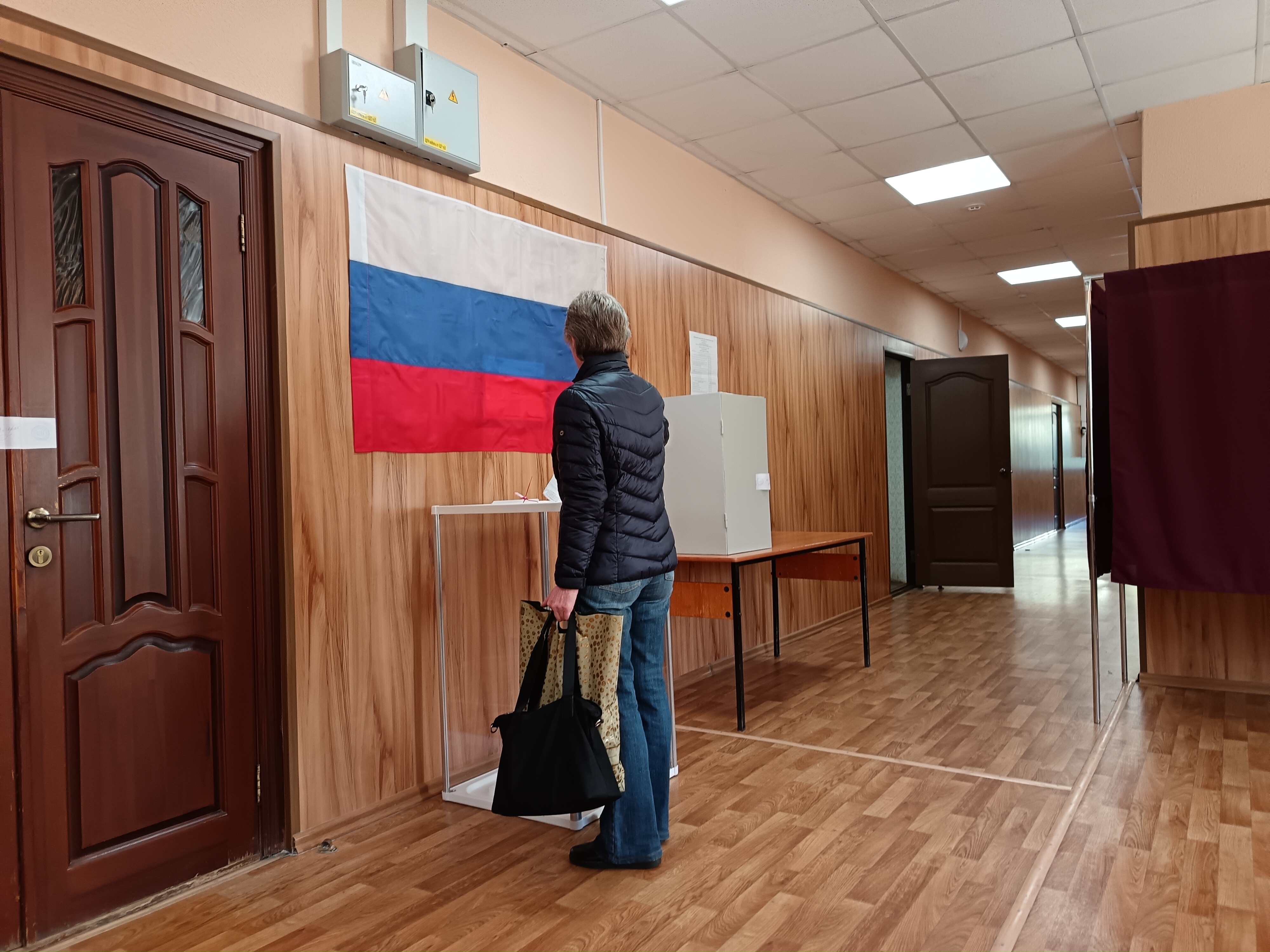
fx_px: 881
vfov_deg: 56.8
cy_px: 476
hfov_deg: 71.6
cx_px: 635
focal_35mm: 24
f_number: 1.75
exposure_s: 1/100
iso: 2367
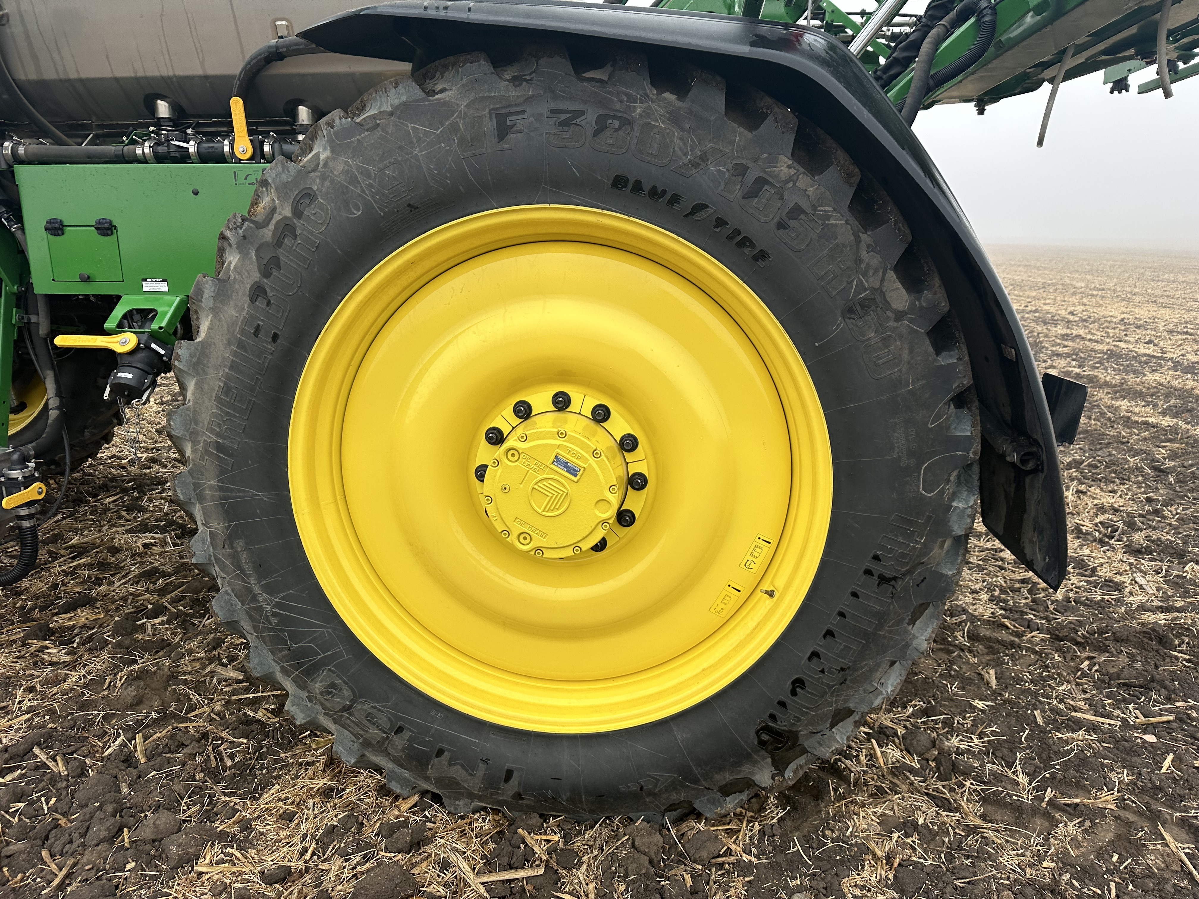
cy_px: 450
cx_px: 600
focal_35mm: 24
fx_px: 831
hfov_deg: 71.6
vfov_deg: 56.8
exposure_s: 1/458
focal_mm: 6.86
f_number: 1.78
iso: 80
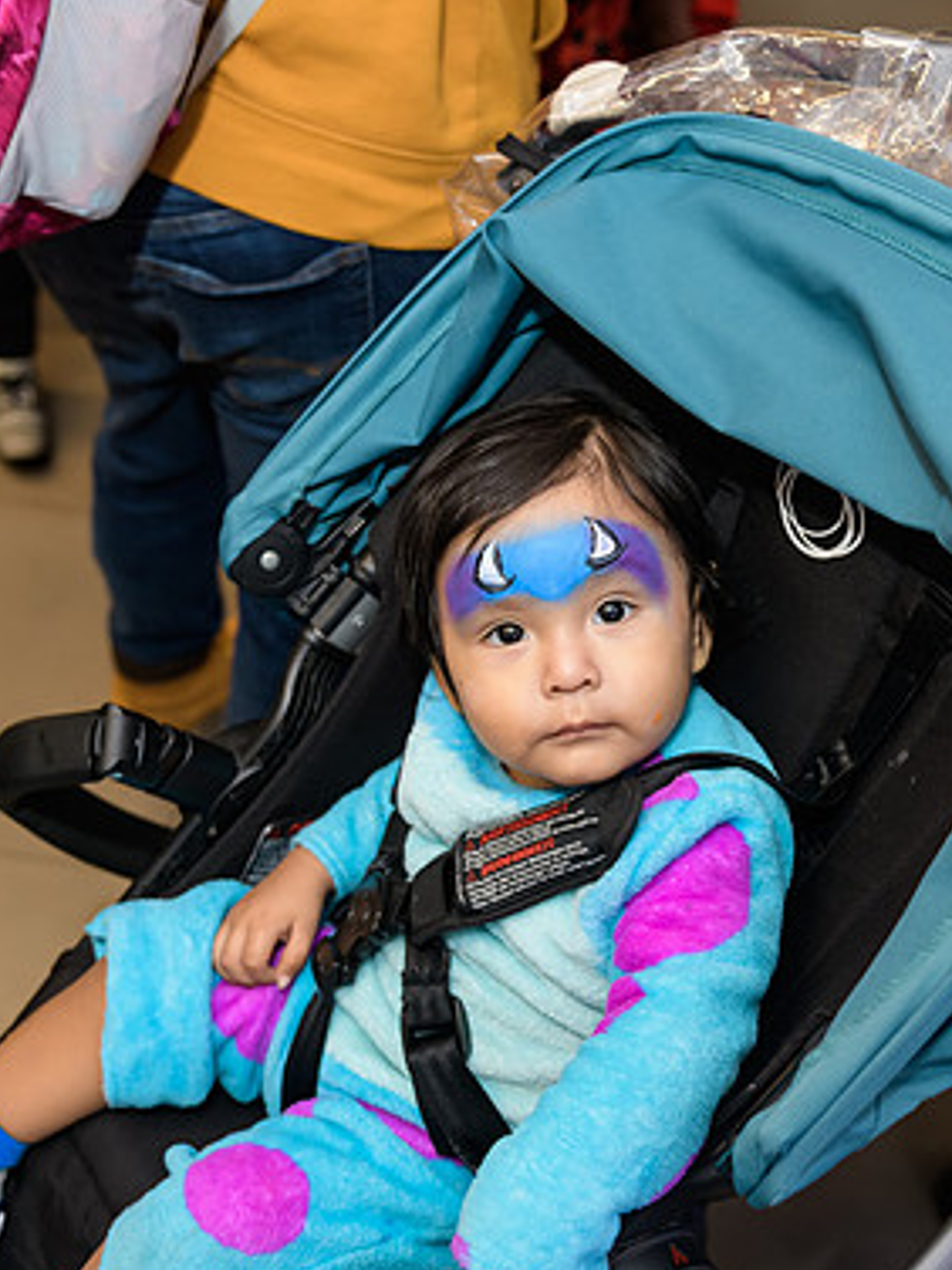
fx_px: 1577
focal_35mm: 43
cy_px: 643
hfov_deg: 33.5
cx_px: 564
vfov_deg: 43.8
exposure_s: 1/100
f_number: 3.2
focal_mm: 29
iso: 800
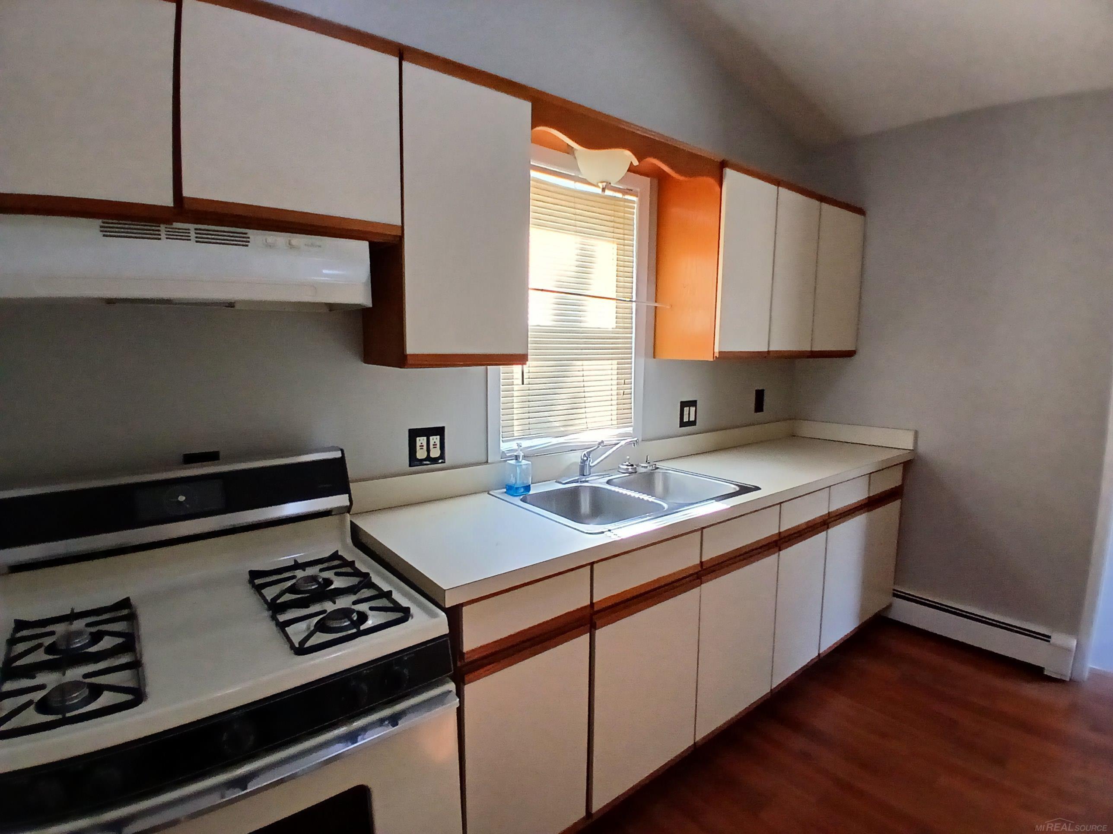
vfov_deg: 74.7
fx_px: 547
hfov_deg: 91.0
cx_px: 556
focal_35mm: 17
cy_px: 417
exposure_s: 1/30
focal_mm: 1.4
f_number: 2.2
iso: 160
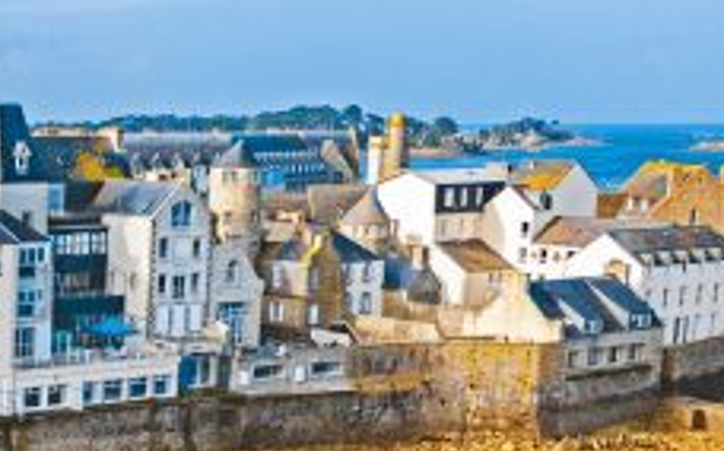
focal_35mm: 80
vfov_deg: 16.0
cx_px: -176
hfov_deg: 23.3
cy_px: 422
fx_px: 1577
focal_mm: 10.26
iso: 100
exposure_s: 1/4000
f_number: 2.8
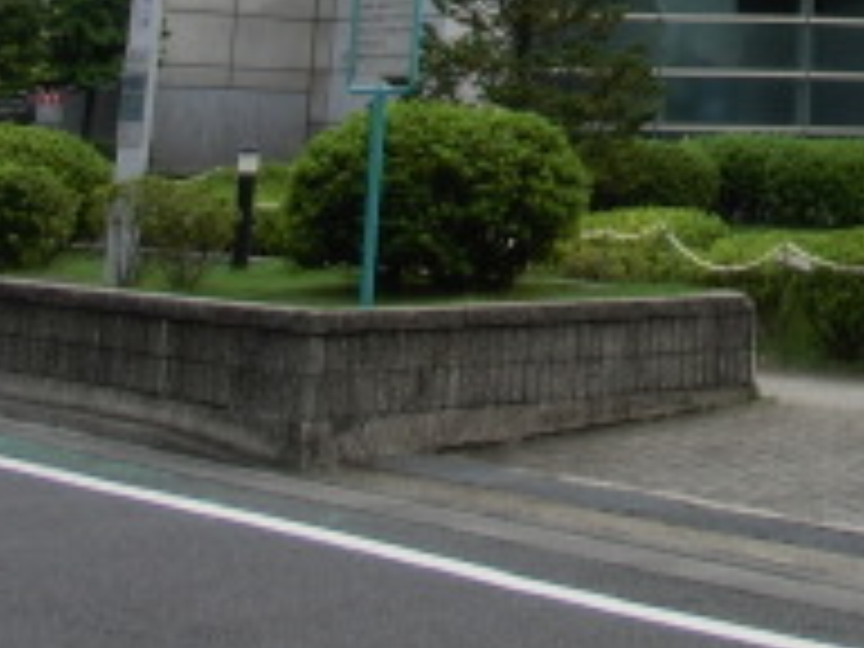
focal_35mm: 80
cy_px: -374
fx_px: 1997
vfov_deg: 16.5
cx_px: 990
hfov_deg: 22.8
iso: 100
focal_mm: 4.24
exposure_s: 1/2000
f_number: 3
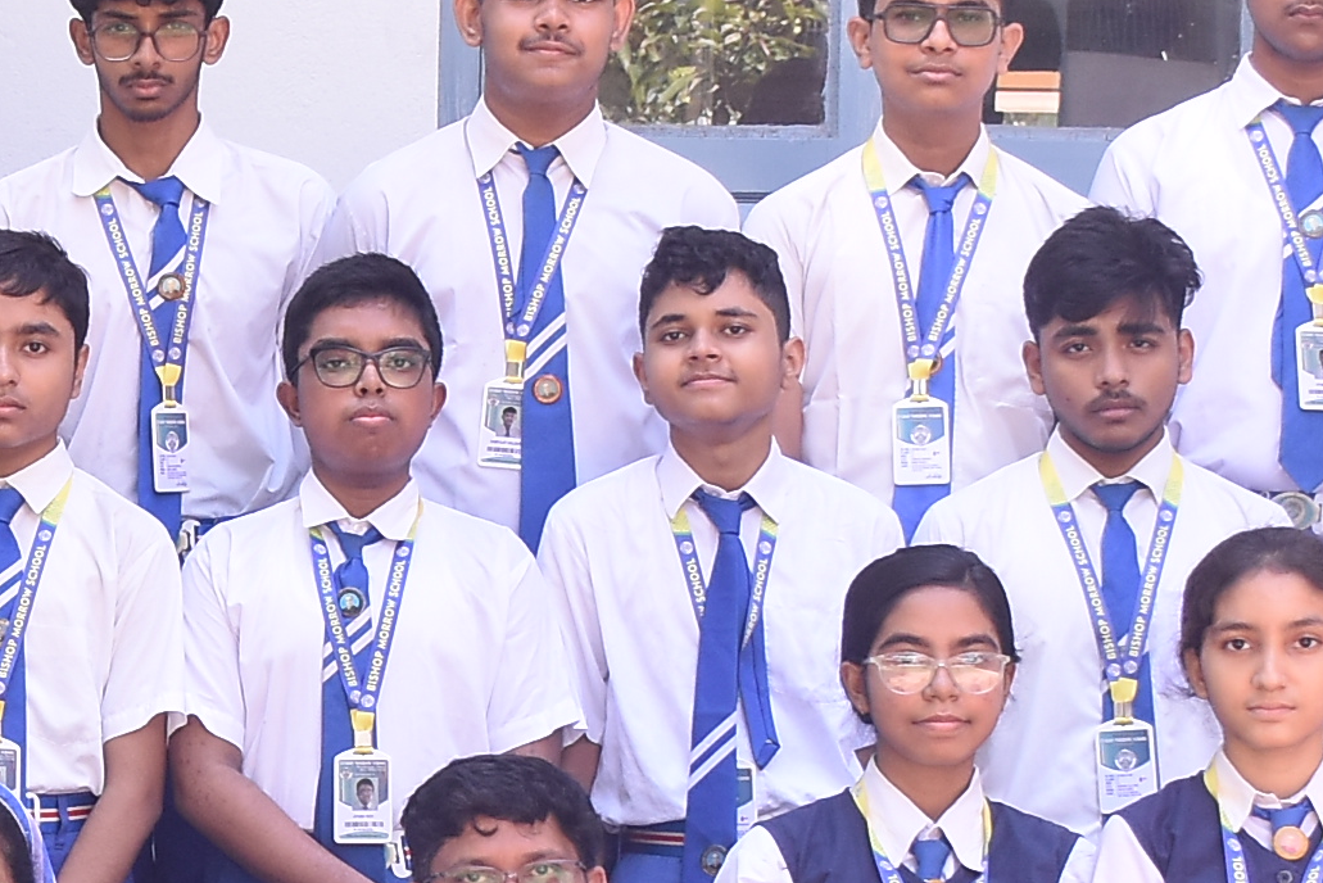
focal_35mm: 170
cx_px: -244
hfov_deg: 11.8
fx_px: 6249
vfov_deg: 8.1
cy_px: 698
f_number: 5
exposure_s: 1/160
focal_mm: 26
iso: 400
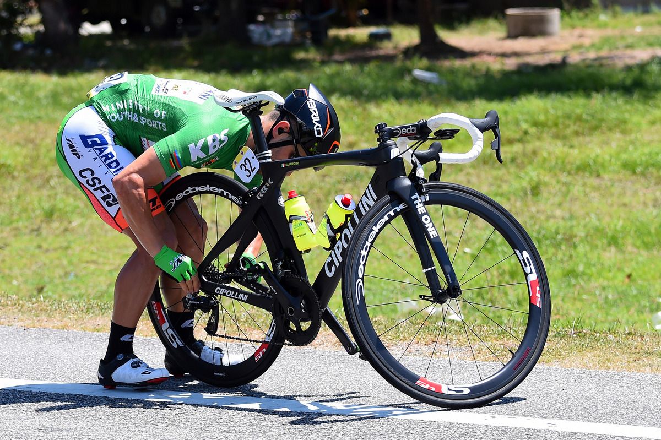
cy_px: 220
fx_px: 2129
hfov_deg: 17.6
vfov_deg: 11.8
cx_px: 330
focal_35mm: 116
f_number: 5.6
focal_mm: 116
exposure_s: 1/1250
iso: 400
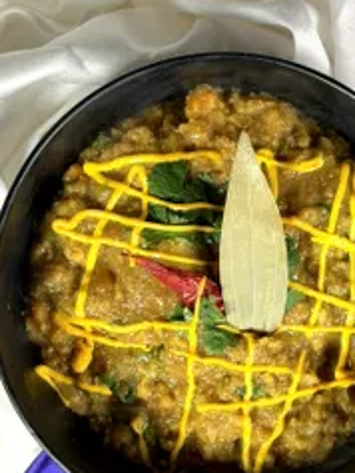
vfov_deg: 28.0
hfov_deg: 21.3
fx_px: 943
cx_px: 223
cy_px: 296
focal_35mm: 69
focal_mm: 6.76
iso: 80
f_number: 1.78
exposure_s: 1/122
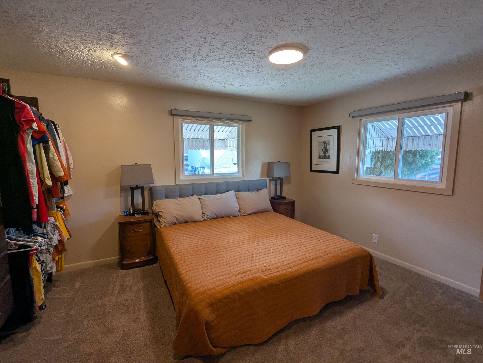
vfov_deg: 78.2
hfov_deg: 94.4
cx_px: 242
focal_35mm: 16
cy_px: 182
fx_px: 224
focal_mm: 2.35
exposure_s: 1/120
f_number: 2.2
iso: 168
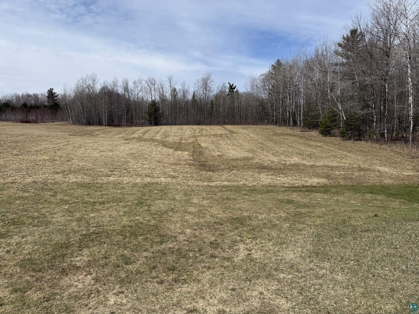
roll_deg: -0.3
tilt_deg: -5.4
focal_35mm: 24
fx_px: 291
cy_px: 157
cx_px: 210
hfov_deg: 71.6
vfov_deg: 56.8
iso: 80
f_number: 1.78
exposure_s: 1/6711
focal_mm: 6.76
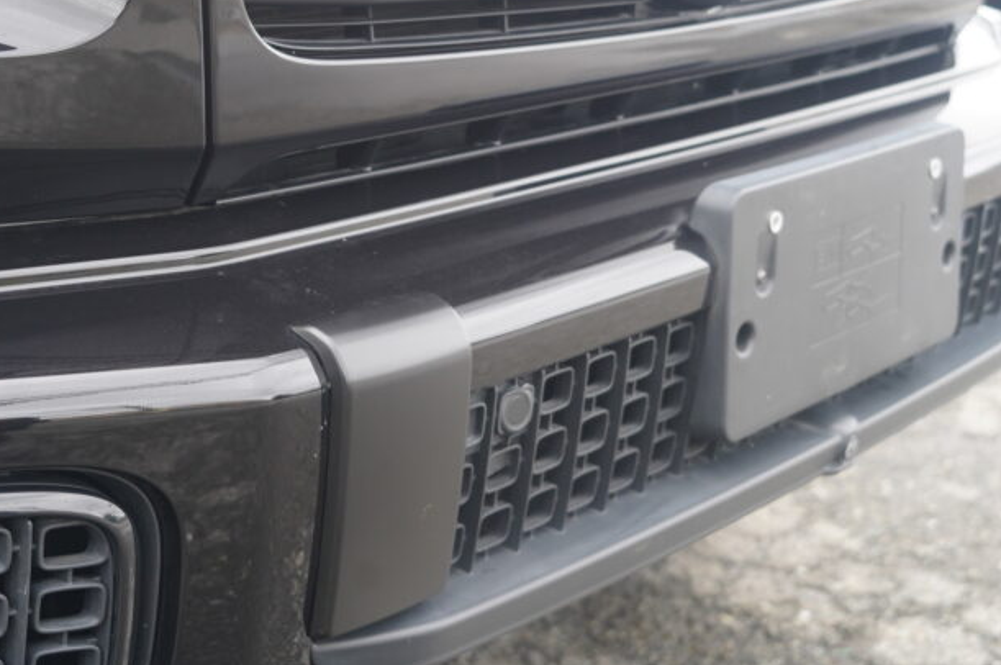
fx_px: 1722
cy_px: 117
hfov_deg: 32.3
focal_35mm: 62
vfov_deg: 21.5
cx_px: 374
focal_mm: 37
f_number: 5
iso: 400
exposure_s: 1/60
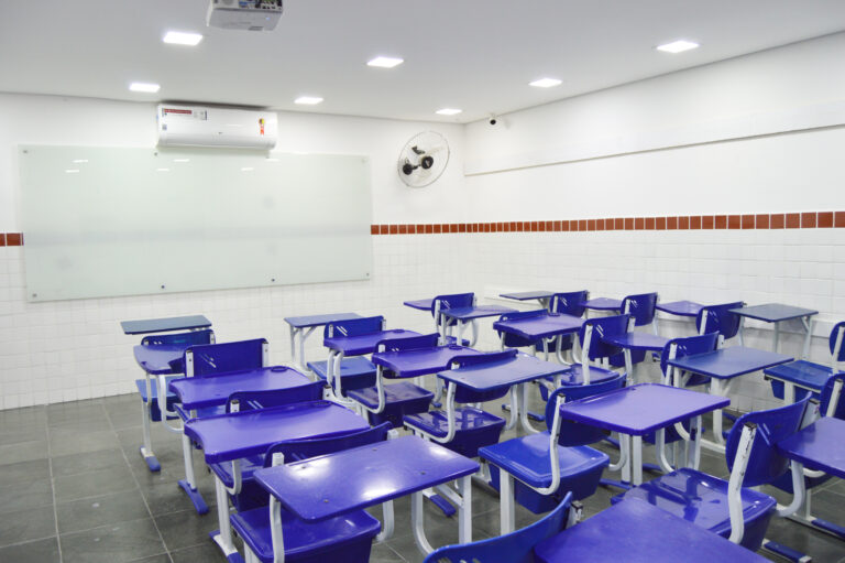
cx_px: 422
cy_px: 282
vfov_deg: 47.9
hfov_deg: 67.4
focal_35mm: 27
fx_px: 633
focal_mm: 18
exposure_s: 1/60
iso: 400
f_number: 4
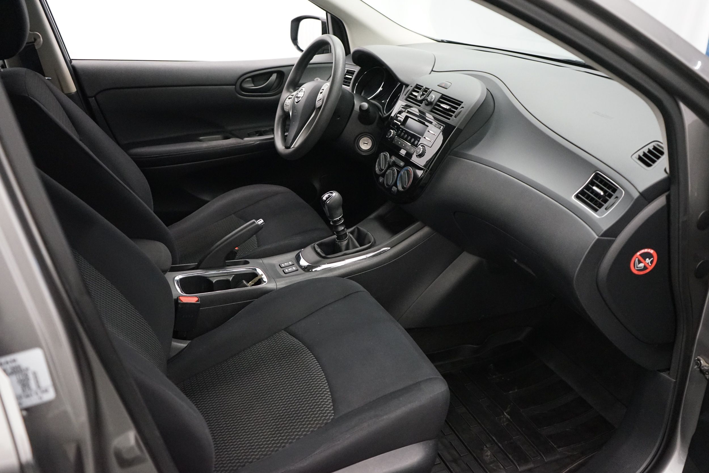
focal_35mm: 30
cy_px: 236
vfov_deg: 43.6
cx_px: 354
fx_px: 591
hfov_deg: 61.9
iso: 5000
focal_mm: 30
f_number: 3.5
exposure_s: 1/160
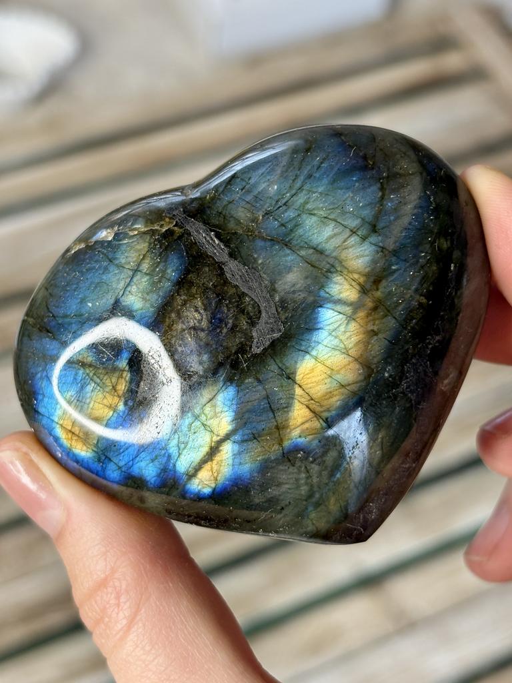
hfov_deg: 28.0
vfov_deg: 36.8
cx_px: 256
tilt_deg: -52.9
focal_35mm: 52
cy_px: 342
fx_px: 1025
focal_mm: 5.96
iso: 80
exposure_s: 1/100
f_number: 1.6
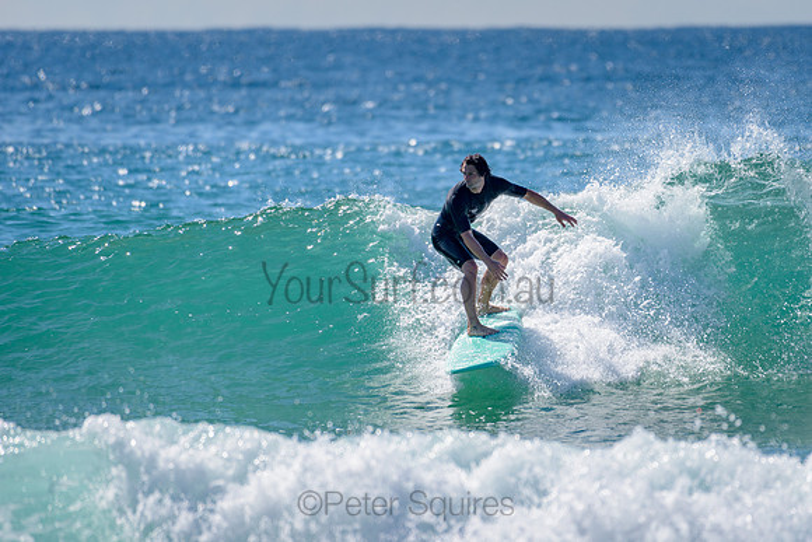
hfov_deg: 3.4
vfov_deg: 2.2
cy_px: 210
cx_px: 496
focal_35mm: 613
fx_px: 13825
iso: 125
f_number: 5.6
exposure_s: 1/2000
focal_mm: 500
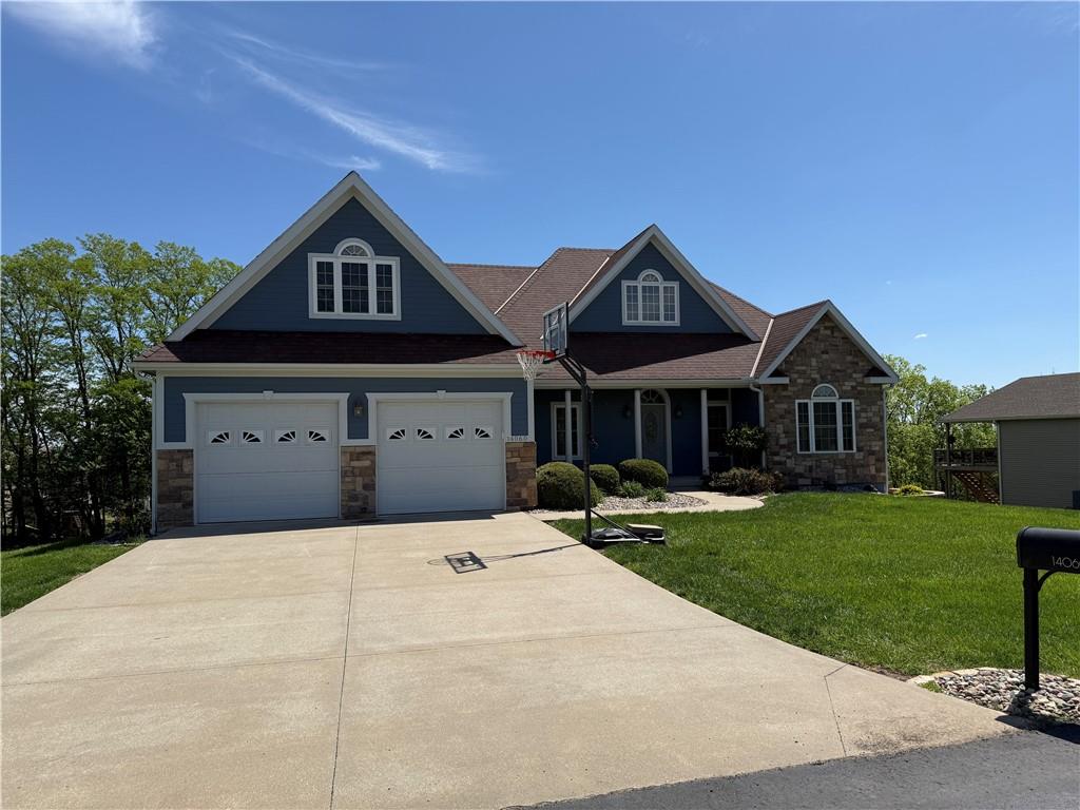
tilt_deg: +3.1
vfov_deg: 56.8
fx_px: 749
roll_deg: +0.5
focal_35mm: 24
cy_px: 405
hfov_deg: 71.6
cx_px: 540
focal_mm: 6.76
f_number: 1.78
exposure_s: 1/6173
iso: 80
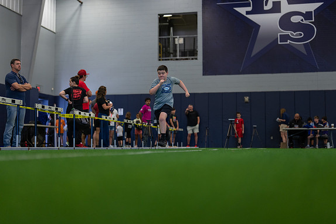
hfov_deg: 36.2
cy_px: 106
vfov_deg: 24.6
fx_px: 513
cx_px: 169
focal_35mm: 55
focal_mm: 50
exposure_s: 1/1000
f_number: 1.4
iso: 1000
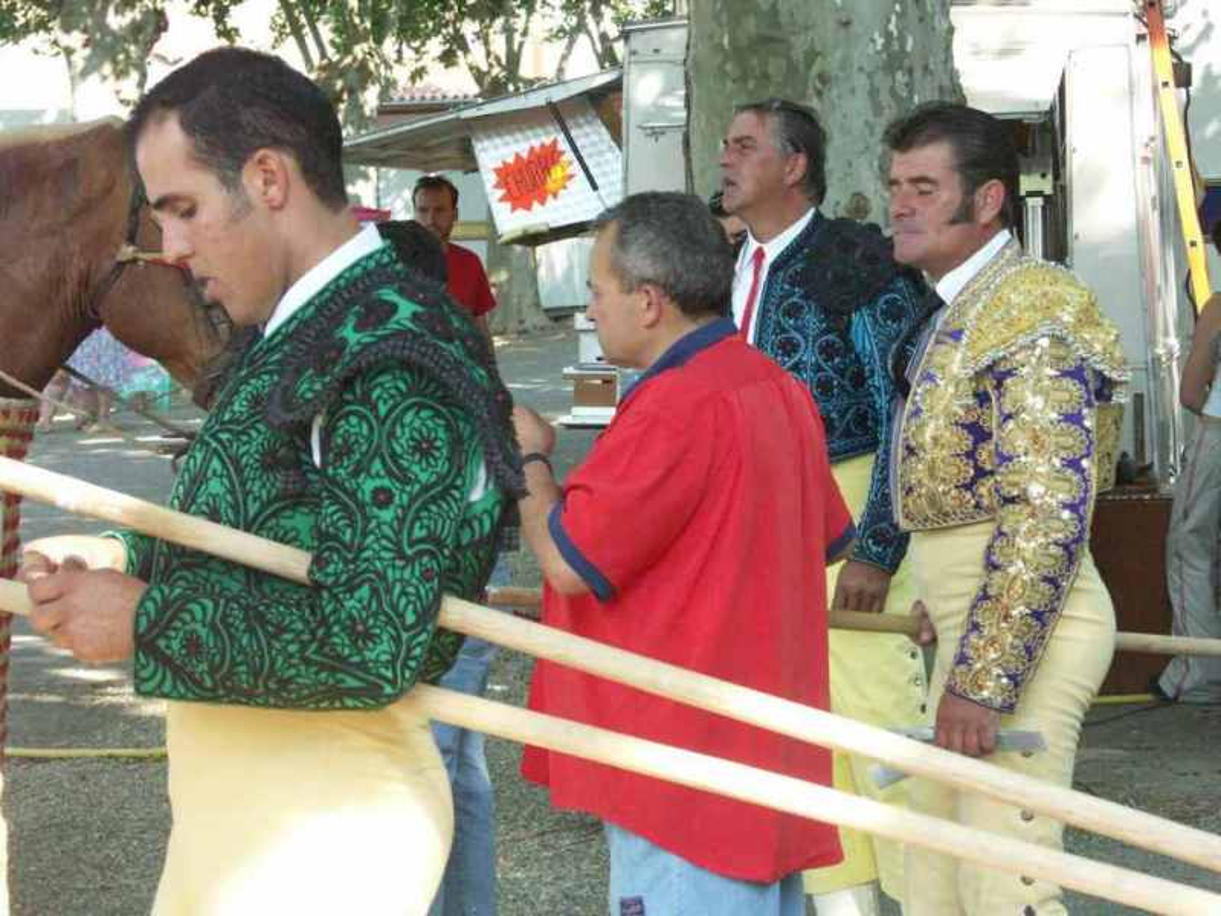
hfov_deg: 17.4
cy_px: 458
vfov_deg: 13.1
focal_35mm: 113
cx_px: 610
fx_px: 3986
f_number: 5
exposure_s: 1/400
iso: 400
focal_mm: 28
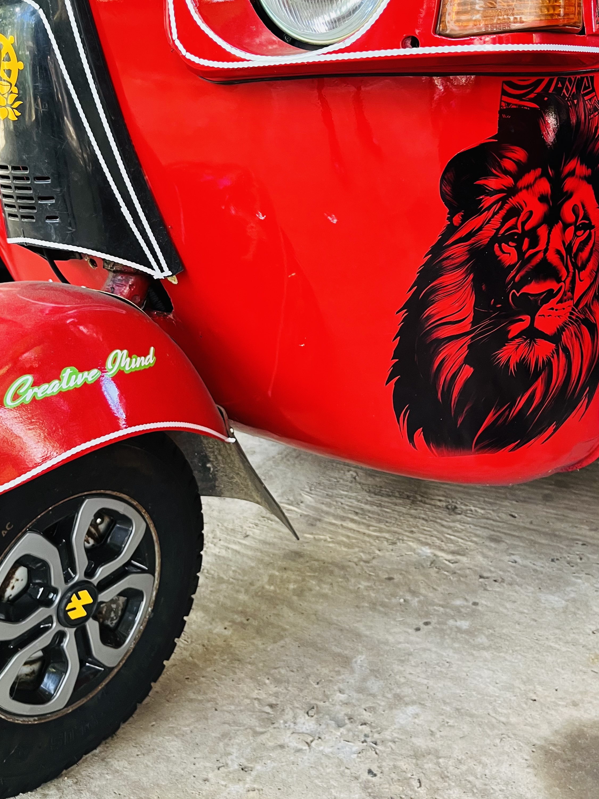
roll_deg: +0.1
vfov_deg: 52.0
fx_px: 808
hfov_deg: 40.6
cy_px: 293
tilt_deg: -11.0
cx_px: 334
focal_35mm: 35
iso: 125
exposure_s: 1/78
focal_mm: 5.1
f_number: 1.6
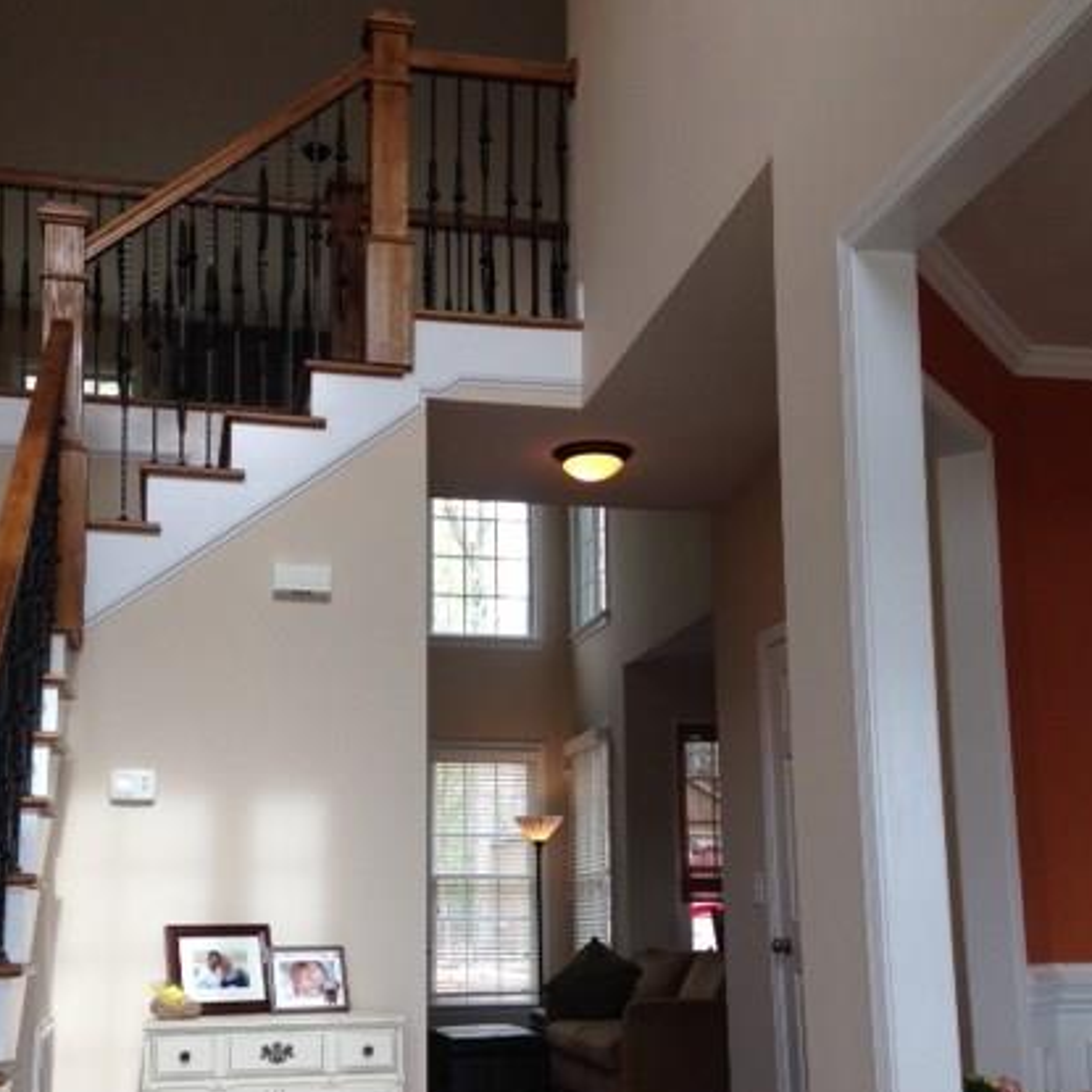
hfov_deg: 37.5
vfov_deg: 37.2
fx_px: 1606
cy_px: 710
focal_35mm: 45
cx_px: 479
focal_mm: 4.12
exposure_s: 1/120
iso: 64
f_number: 2.4
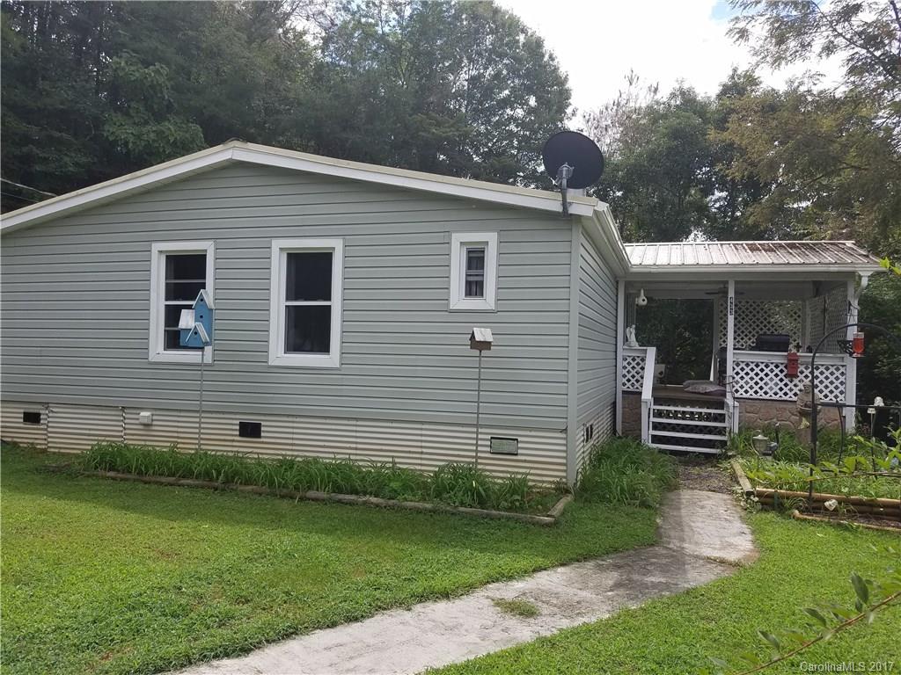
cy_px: 338
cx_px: 450
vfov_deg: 53.1
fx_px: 677
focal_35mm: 26
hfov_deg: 67.3
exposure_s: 1/1700
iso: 40
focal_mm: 4.2
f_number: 1.7
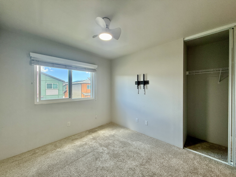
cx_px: 118
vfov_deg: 85.7
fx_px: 95
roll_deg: +0.0
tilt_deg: +0.1
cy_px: 88
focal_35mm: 14
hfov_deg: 102.1
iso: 125
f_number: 2.2
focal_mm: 2.22
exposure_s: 1/120
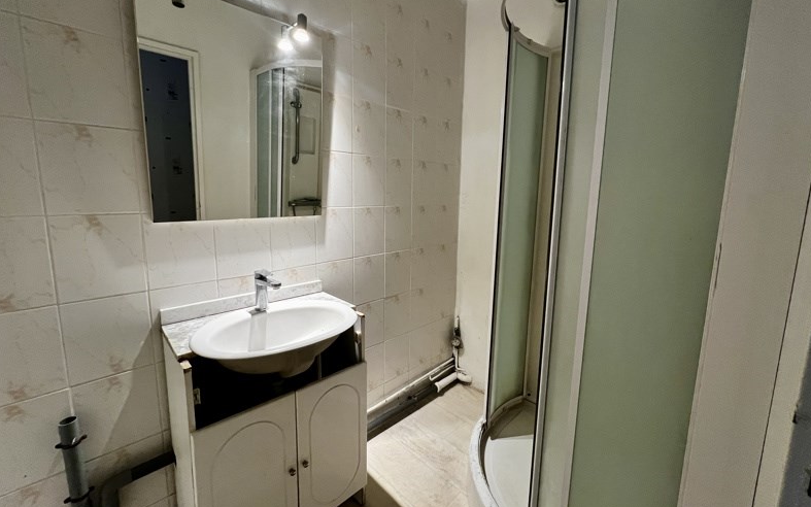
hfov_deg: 105.3
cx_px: 403
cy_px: 236
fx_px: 309
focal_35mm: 14
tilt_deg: -6.0
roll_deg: +0.9
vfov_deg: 78.5
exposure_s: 1/50
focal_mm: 1.57
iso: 250
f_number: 1.8
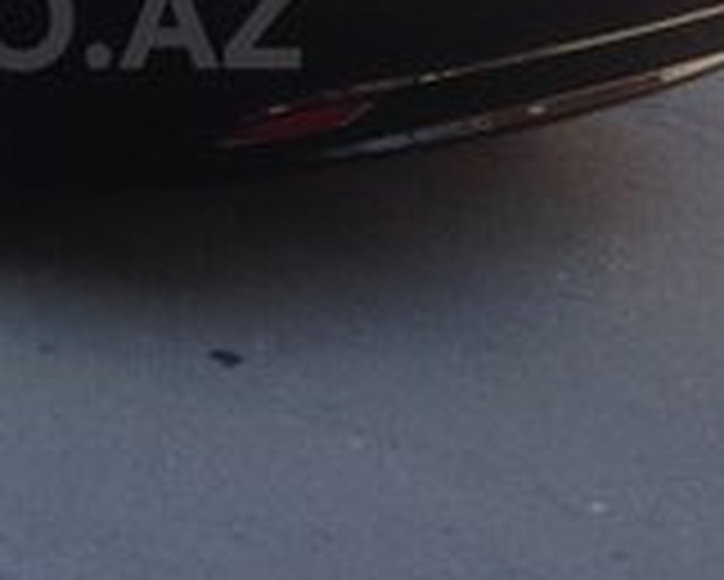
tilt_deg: -14.7
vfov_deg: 15.3
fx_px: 2123
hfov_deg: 18.7
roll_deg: -3.1
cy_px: 18
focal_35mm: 99
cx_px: -45
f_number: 2.4
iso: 50
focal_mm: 4.12
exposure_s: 1/459
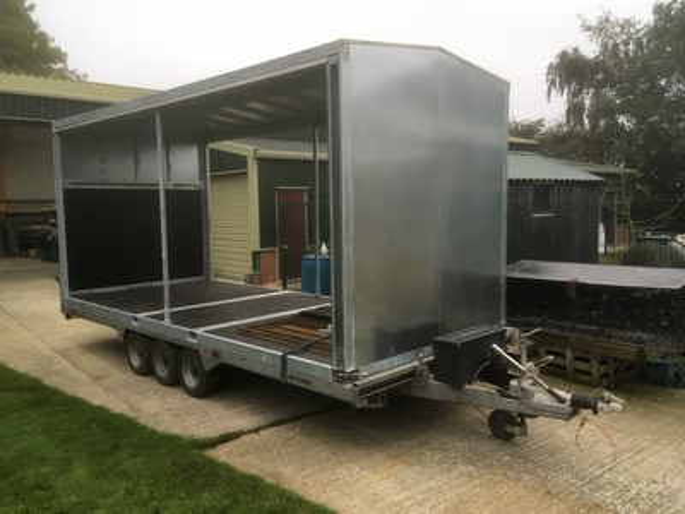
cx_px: 342
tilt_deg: -4.1
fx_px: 574
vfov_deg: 48.2
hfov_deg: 61.7
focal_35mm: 29
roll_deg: +0.7
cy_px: 257
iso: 32
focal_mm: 4.15
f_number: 2.2
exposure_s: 1/33
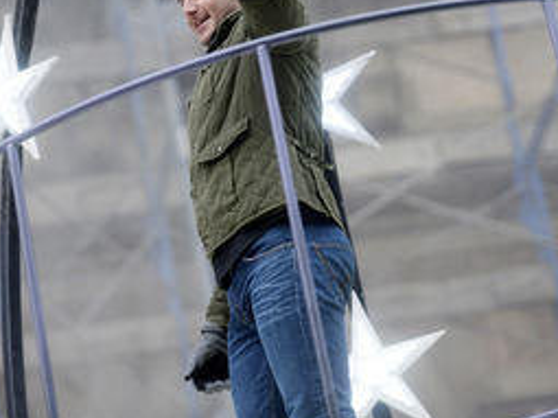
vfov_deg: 7.0
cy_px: 107
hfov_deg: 9.3
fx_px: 3416
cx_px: 247
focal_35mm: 212
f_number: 4.5
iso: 500
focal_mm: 125
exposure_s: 1/2000
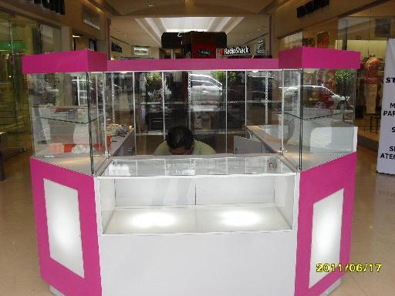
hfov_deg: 52.6
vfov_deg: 40.7
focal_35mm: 35
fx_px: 399
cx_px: 198
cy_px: 148
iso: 100
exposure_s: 1/125
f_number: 3.2
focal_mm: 6.3
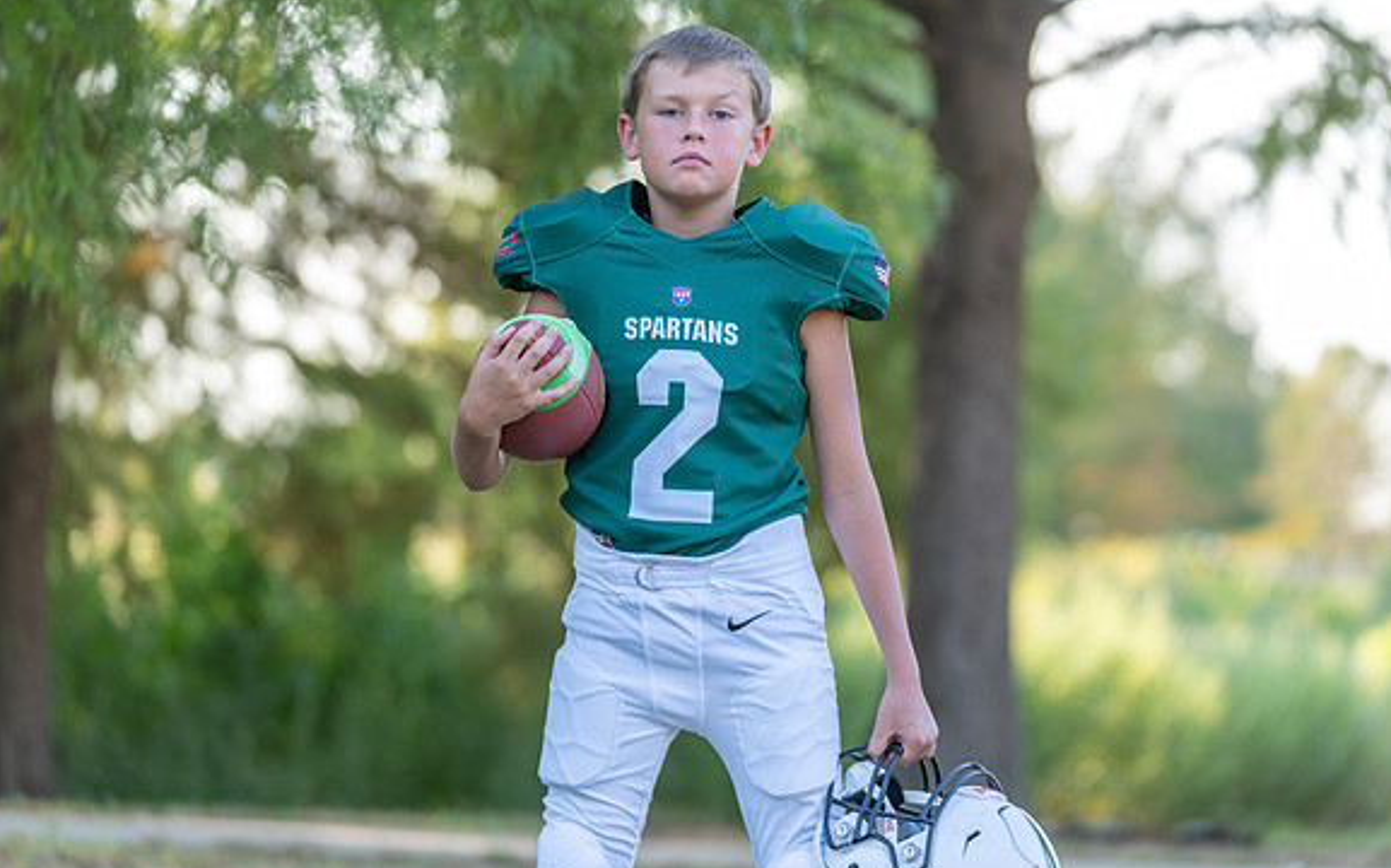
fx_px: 5456
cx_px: 713
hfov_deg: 14.5
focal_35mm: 144
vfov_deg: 9.1
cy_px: 376
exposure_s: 1/320
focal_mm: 125
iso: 160
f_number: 2.8
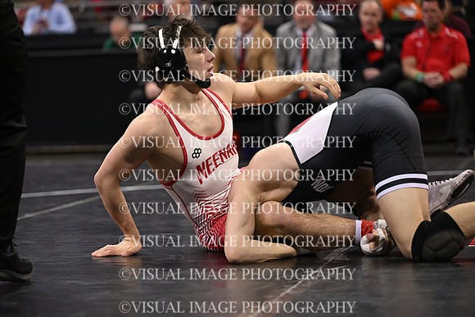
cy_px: 158
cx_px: 238
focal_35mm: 135
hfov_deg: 15.2
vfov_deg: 10.2
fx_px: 1782
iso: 4000
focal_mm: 135
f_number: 3.2
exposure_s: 1/1000
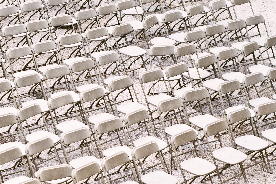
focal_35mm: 111
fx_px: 851
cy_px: 133
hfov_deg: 18.3
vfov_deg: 12.3
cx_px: 72
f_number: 3.2
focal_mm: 50
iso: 100
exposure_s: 1/800
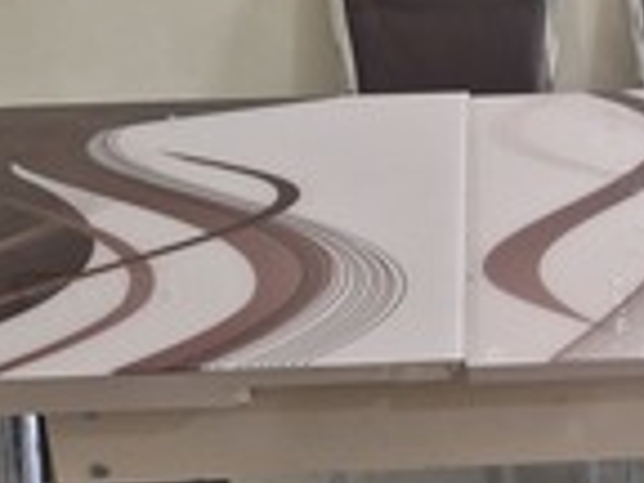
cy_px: 351
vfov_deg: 20.0
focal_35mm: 73
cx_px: 552
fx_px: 1358
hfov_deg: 26.0
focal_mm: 5.54
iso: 400
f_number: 1.8
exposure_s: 1/100
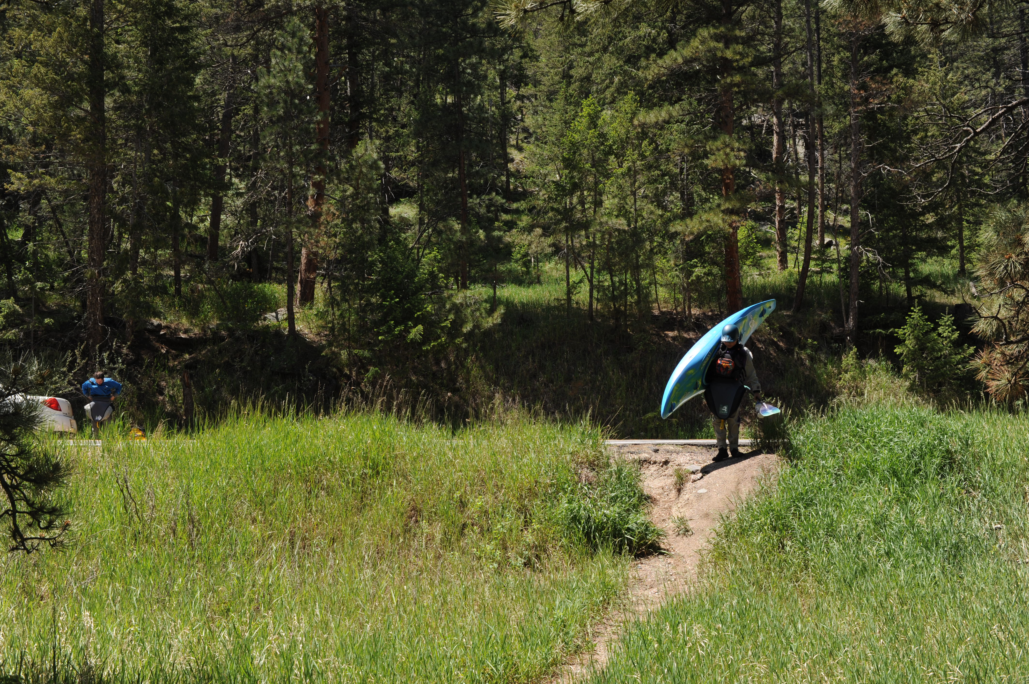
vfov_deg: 37.8
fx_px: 1000
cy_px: 342
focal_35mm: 35
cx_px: 514
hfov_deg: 54.5
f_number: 10
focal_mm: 35
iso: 200
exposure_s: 1/200
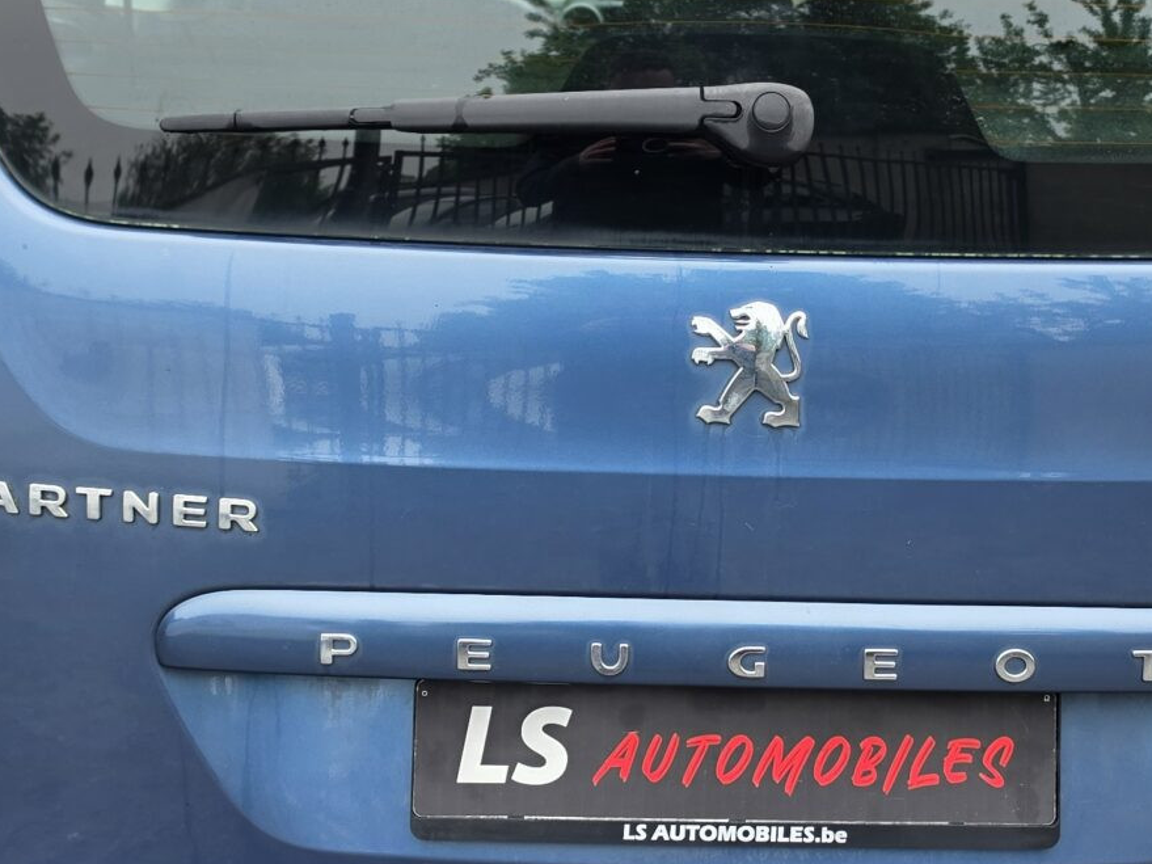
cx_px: 684
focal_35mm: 67
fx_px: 2229
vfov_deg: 21.9
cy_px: 392
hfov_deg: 28.9
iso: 40
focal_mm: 6.5
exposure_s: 1/180
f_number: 1.4
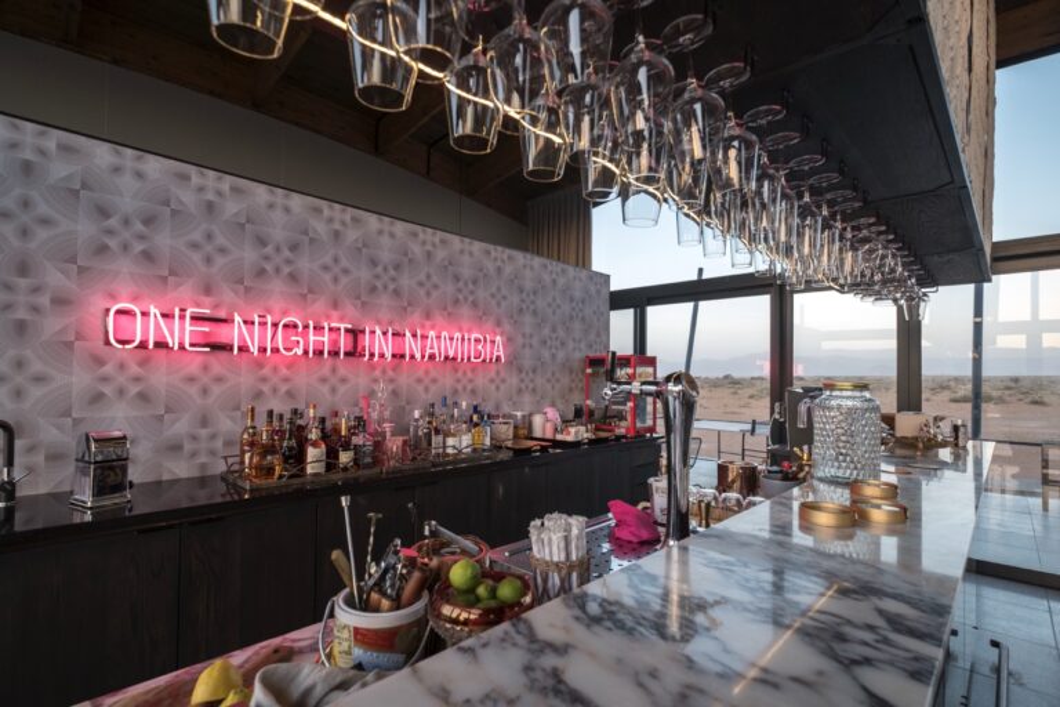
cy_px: 354
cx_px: 530
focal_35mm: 17
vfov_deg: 70.4
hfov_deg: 93.3
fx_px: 501
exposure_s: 1/125
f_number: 4
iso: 500
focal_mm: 11
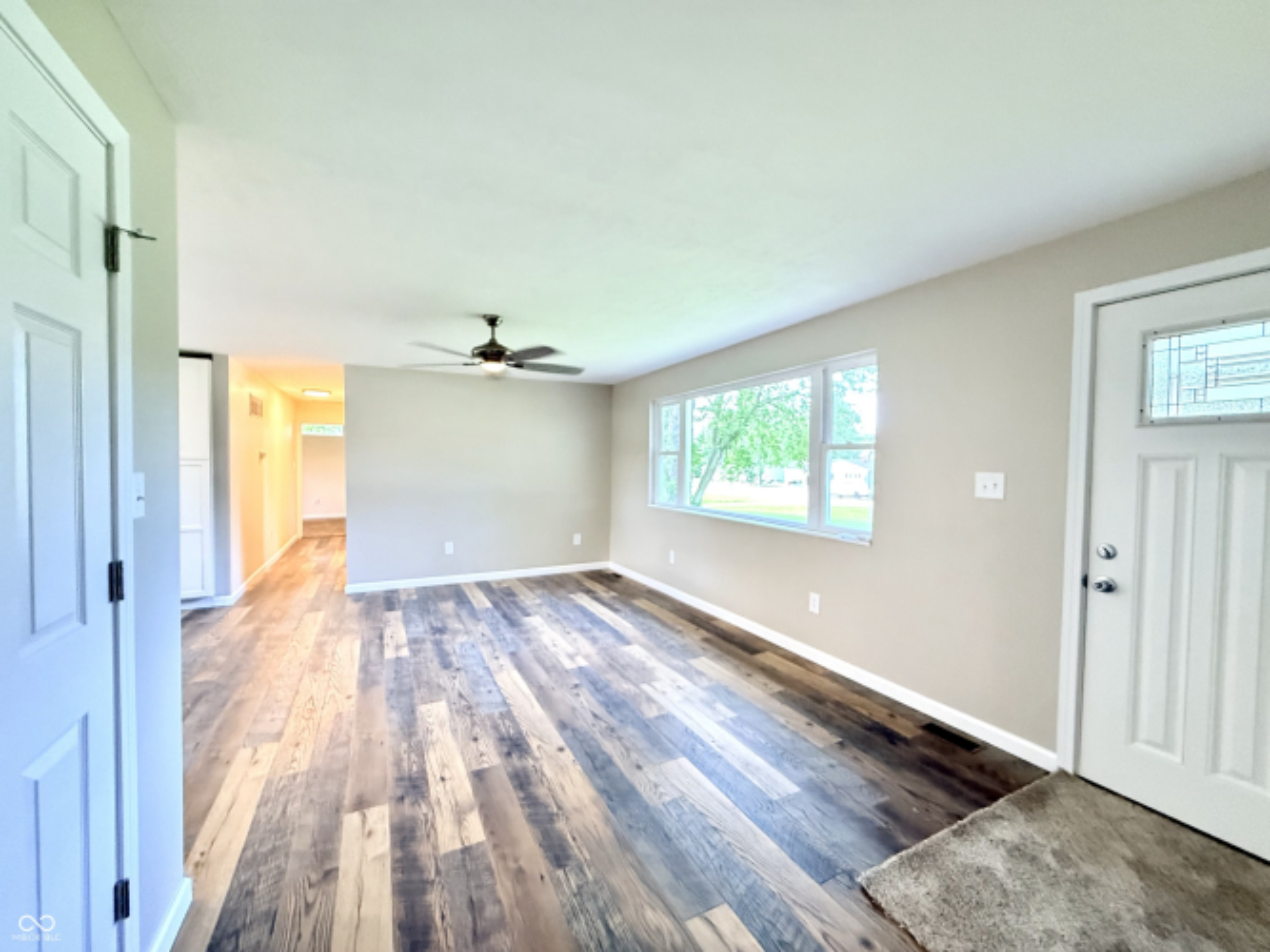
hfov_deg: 102.1
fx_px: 514
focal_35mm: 14
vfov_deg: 85.7
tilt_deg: -1.2
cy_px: 476
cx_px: 635
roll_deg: -1.1
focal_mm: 2.22
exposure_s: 1/60
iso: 640
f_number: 2.2
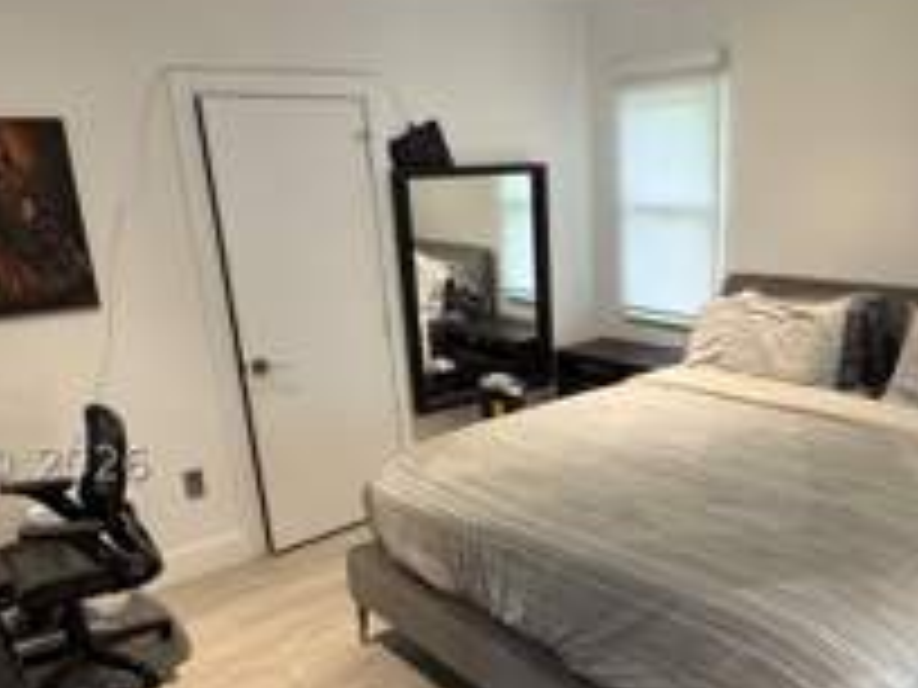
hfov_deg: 54.8
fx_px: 875
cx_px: 562
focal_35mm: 33
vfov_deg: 42.3
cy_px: 463
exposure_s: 1/60
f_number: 2.2
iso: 500
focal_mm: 2.22
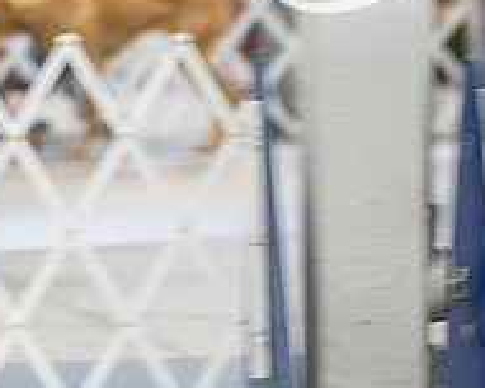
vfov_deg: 2.9
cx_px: 679
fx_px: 7583
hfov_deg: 3.7
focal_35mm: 528
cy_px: 66
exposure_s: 1/160
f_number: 2.8
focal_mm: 159
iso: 2500
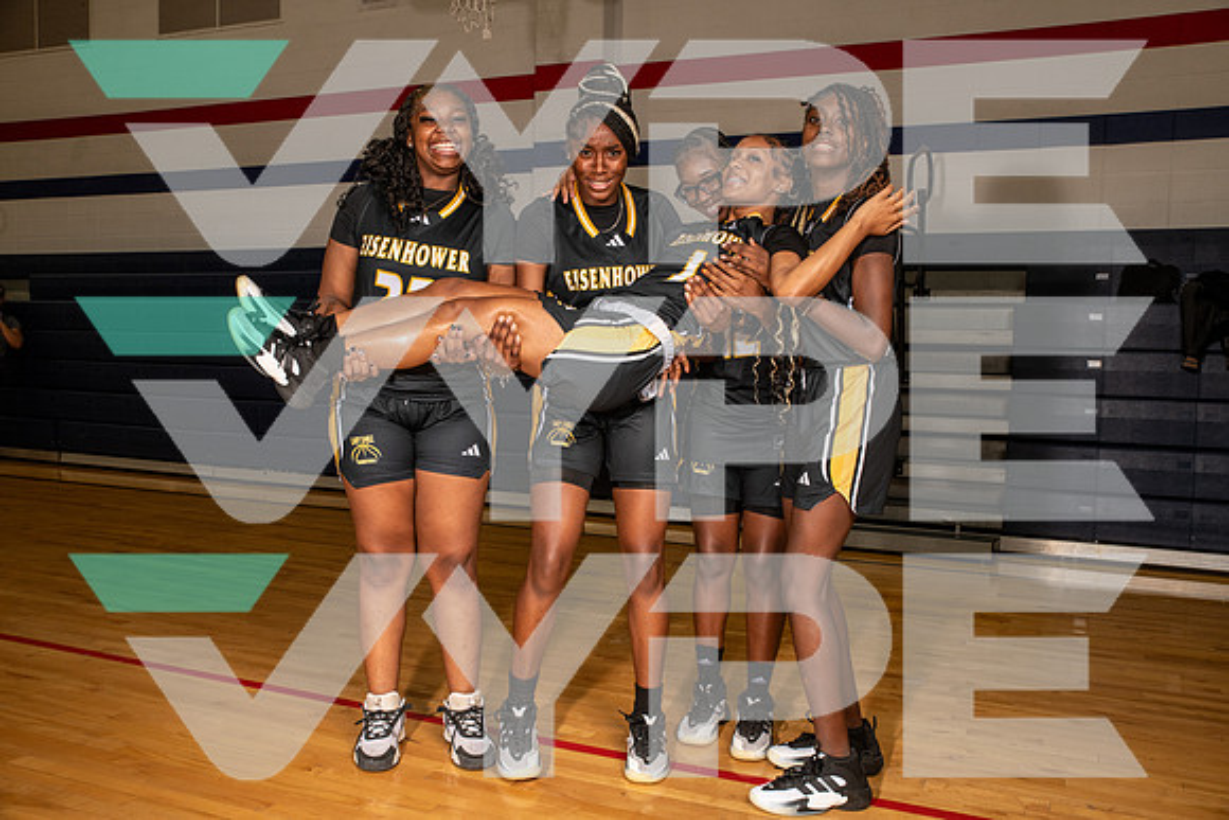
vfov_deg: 38.9
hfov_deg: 55.8
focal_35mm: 34
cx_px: 614
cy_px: 410
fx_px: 1161
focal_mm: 34
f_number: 7.1
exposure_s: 1/320
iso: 400
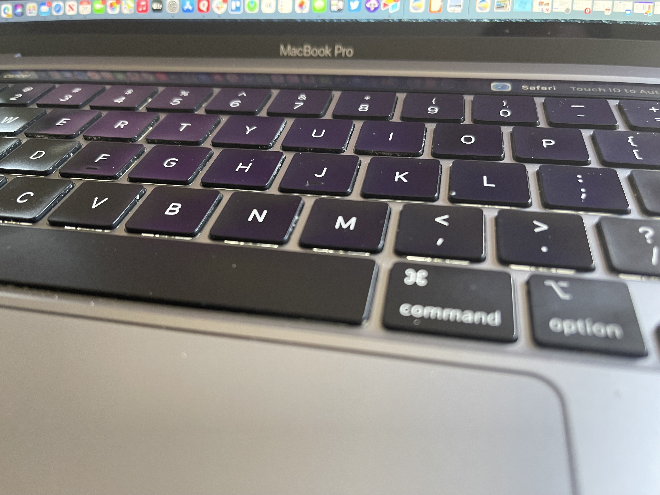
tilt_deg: -39.8
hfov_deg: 67.3
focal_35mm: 26
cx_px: 330
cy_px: 248
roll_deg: +3.6
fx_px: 496
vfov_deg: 53.1
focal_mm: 5.1
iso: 500
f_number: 1.6
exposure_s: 1/57
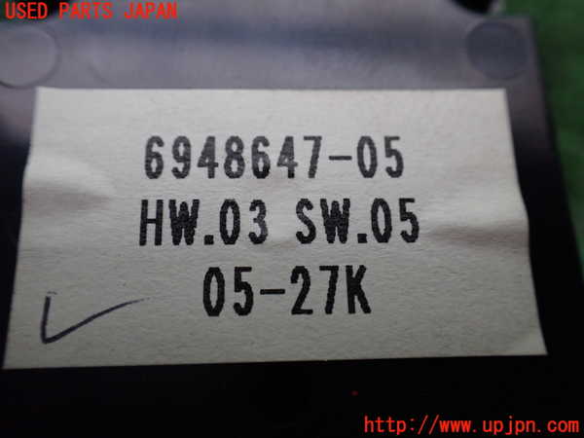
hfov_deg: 60.0
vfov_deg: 46.8
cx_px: 292
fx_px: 506
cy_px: 219
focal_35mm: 30
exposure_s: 1/125
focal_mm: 5.4
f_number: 2.3
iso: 640
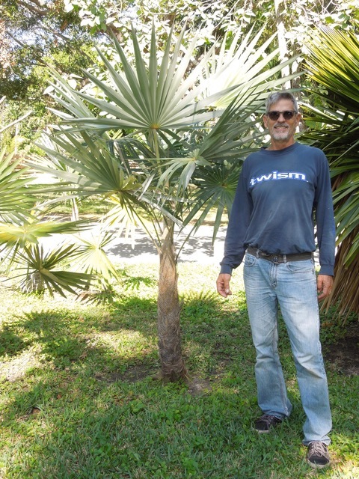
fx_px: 539
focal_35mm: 39
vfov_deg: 47.9
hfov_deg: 36.8
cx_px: 180
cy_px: 240
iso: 100
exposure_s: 1/125
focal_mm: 7
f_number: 3.8
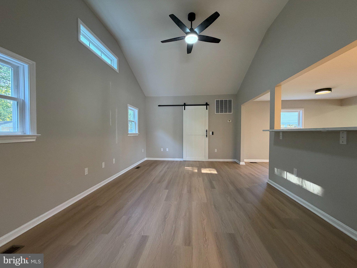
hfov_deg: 102.1
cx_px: 178
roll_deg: +0.3
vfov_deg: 85.7
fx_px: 144
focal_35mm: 14
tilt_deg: -0.9
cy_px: 134
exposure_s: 1/60
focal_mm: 2.22
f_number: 2.2
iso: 200
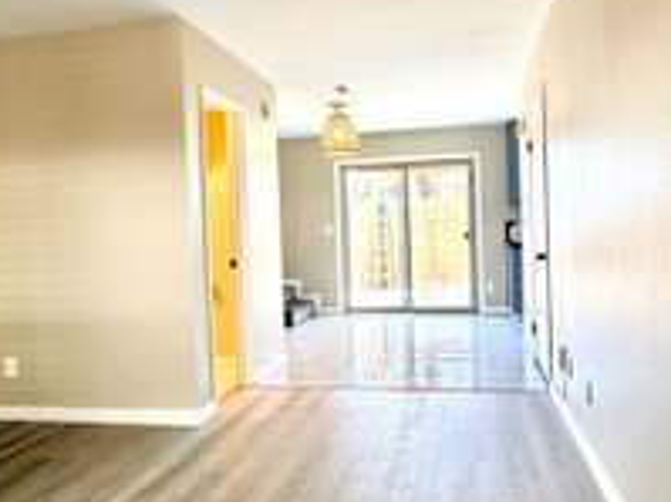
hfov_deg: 60.0
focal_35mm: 30
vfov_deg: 46.7
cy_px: 246
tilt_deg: -1.9
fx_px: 581
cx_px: 352
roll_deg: +2.0
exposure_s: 1/60
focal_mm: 2.22
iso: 250
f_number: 2.2
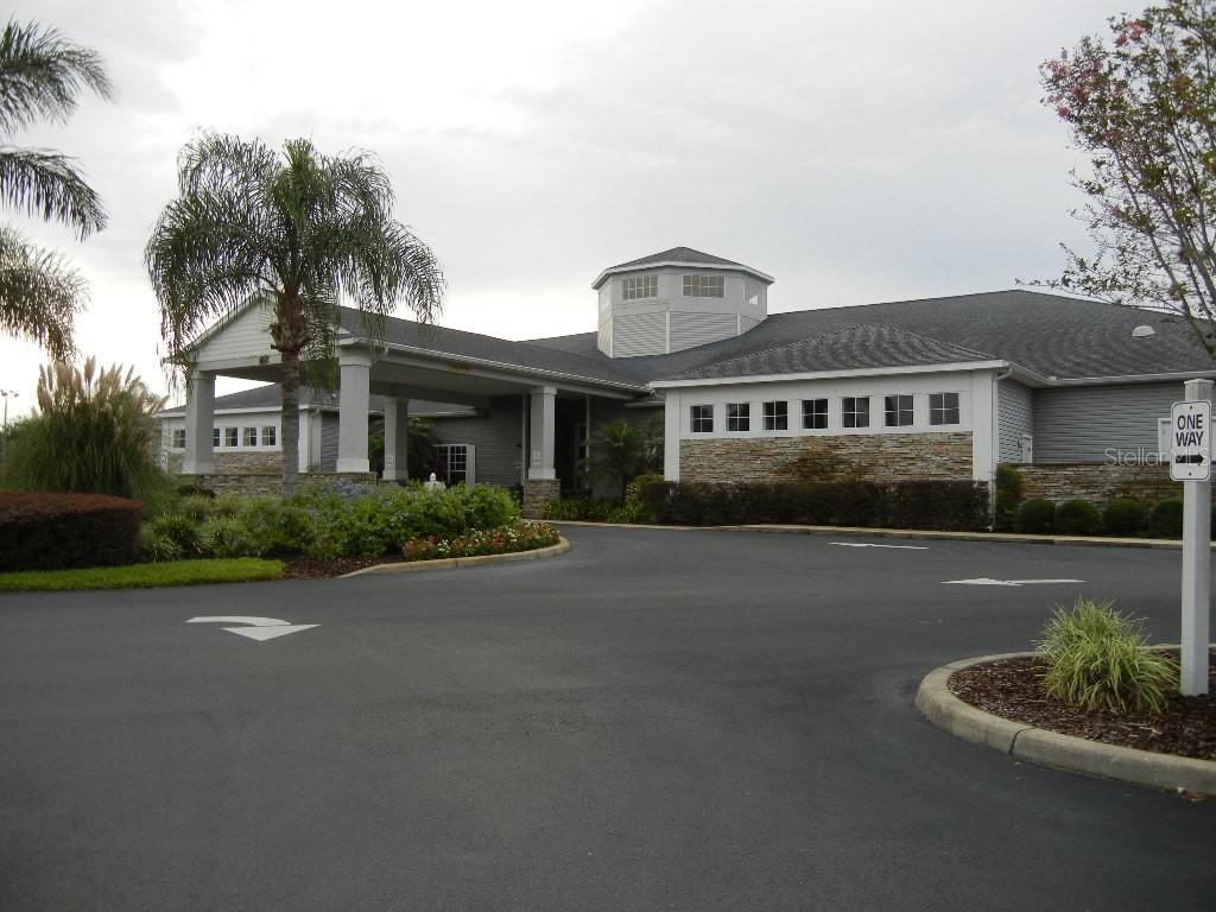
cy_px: 456
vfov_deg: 46.8
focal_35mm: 30
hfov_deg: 60.0
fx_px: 1054
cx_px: 608
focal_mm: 5.4
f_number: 3.5
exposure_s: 1/610
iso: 160
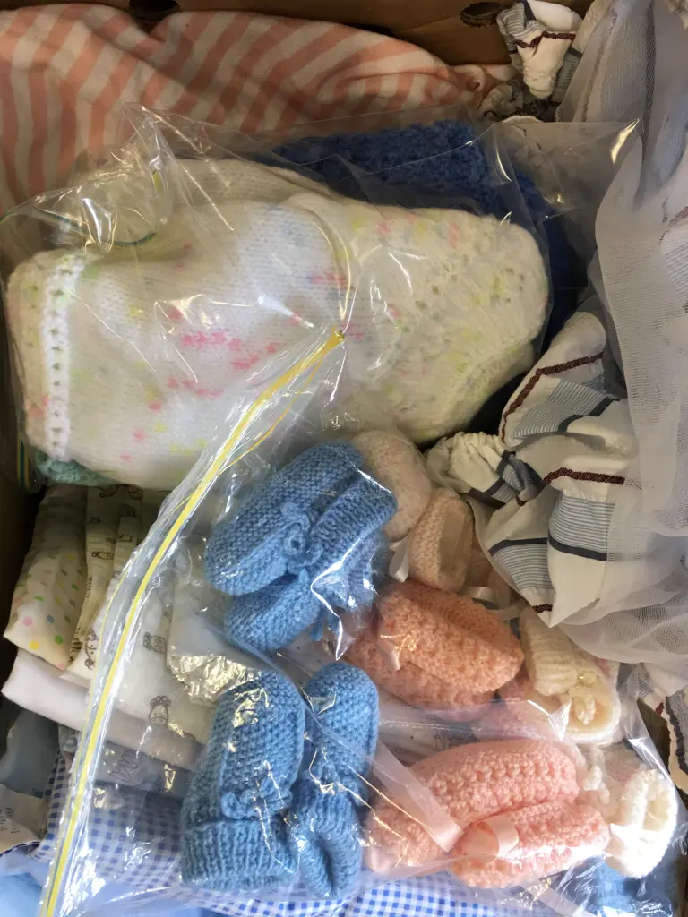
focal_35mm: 29
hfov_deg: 48.2
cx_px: 344
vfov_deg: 61.7
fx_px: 769
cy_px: 458
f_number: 2.2
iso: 25
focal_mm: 4.15
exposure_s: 1/33
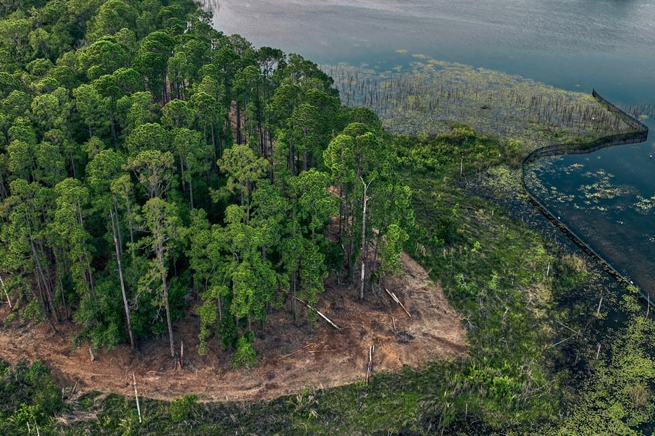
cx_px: 291
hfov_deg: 47.3
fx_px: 746
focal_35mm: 41
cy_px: 153
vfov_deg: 32.4
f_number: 2.8
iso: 400
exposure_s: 1/120
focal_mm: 12.29
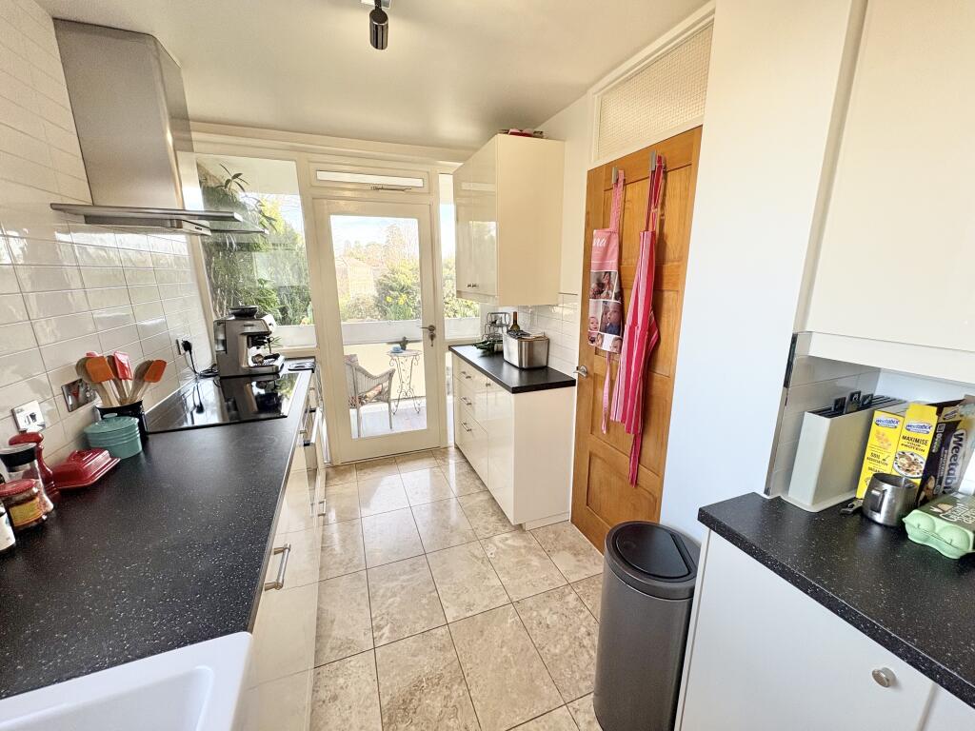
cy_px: 366
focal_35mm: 14
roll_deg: +0.5
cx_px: 488
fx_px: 394
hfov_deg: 102.1
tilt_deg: -13.0
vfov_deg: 85.7
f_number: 2.2
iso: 80
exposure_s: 1/109
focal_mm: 2.22
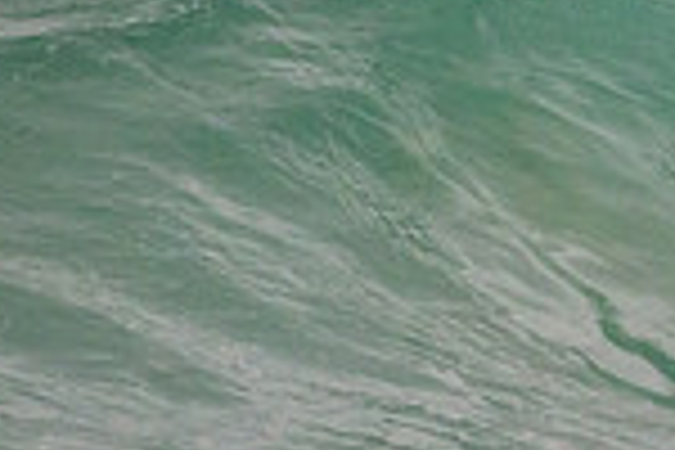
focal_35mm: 3091
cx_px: 1166
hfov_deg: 0.7
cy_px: 196
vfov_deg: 0.4
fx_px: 57952
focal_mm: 800
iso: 2800
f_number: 11
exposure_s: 1/1250
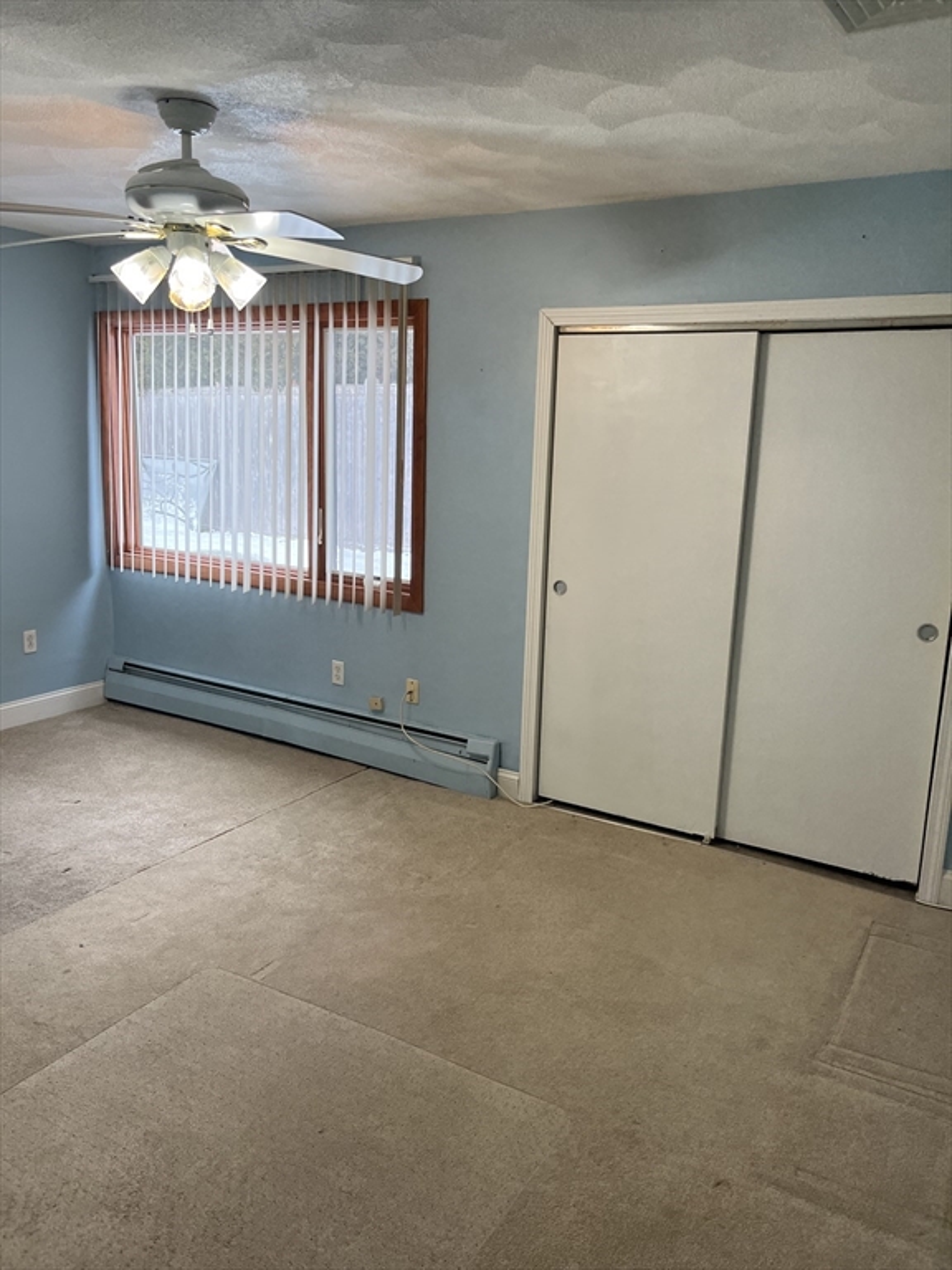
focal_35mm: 26
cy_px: 635
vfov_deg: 67.3
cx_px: 476
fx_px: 953
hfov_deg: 53.1
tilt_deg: -11.0
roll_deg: -3.3
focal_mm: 5.1
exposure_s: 1/120
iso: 80
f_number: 1.6
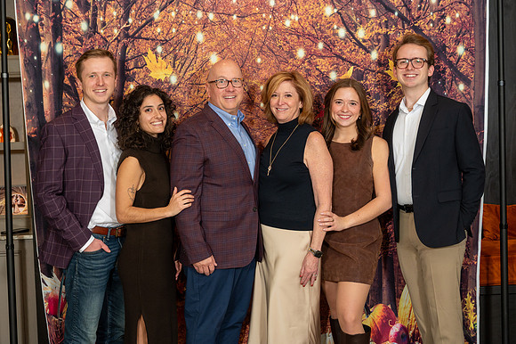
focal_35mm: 55
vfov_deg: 24.6
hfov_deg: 36.3
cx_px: 258
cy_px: 172
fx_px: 788
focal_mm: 55
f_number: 5.6
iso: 800
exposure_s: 1/80
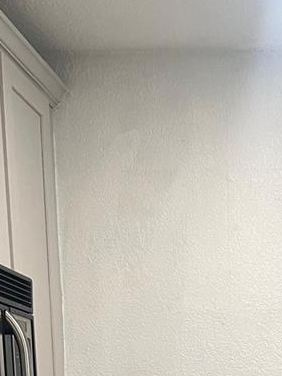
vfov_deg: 20.0
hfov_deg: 17.0
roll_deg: +0.5
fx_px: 902
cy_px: 582
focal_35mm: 83
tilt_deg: -9.3
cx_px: 331
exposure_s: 1/60
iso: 100
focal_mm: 5.7
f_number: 1.5
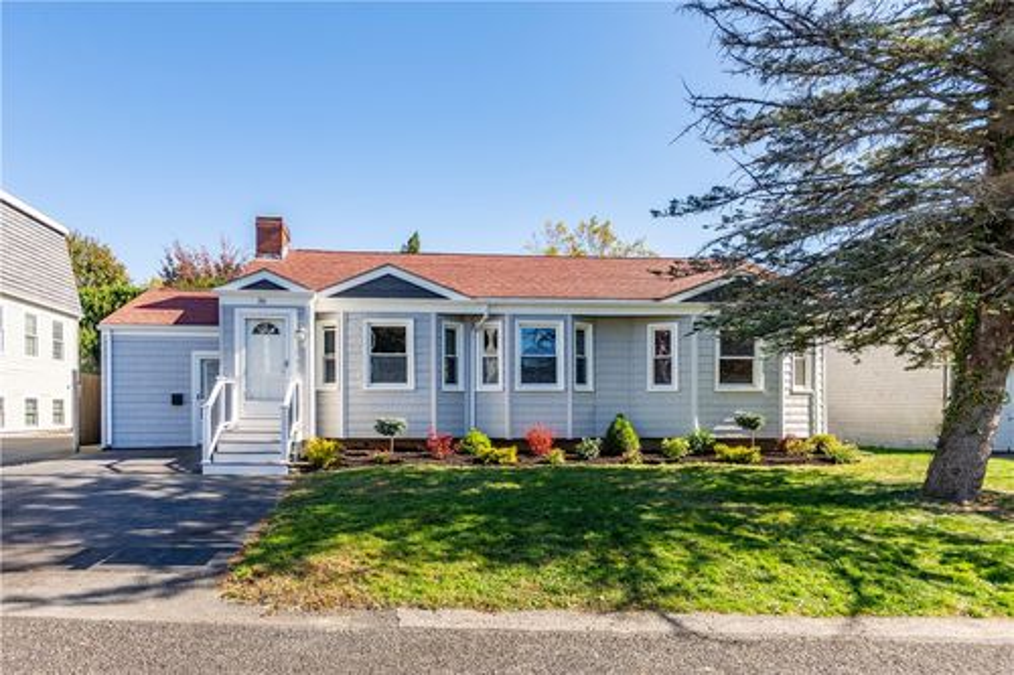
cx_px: 507
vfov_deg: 57.2
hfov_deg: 78.6
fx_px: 619
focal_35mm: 22
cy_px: 338
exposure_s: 1/200
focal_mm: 22
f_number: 6.3
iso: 100
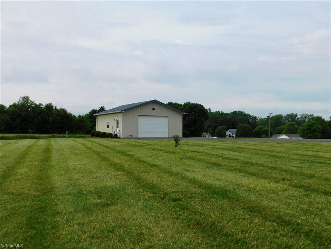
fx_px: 344
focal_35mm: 36
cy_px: 124
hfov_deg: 51.4
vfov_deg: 39.7
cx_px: 166
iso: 125
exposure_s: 1/400
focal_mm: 6.3
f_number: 7
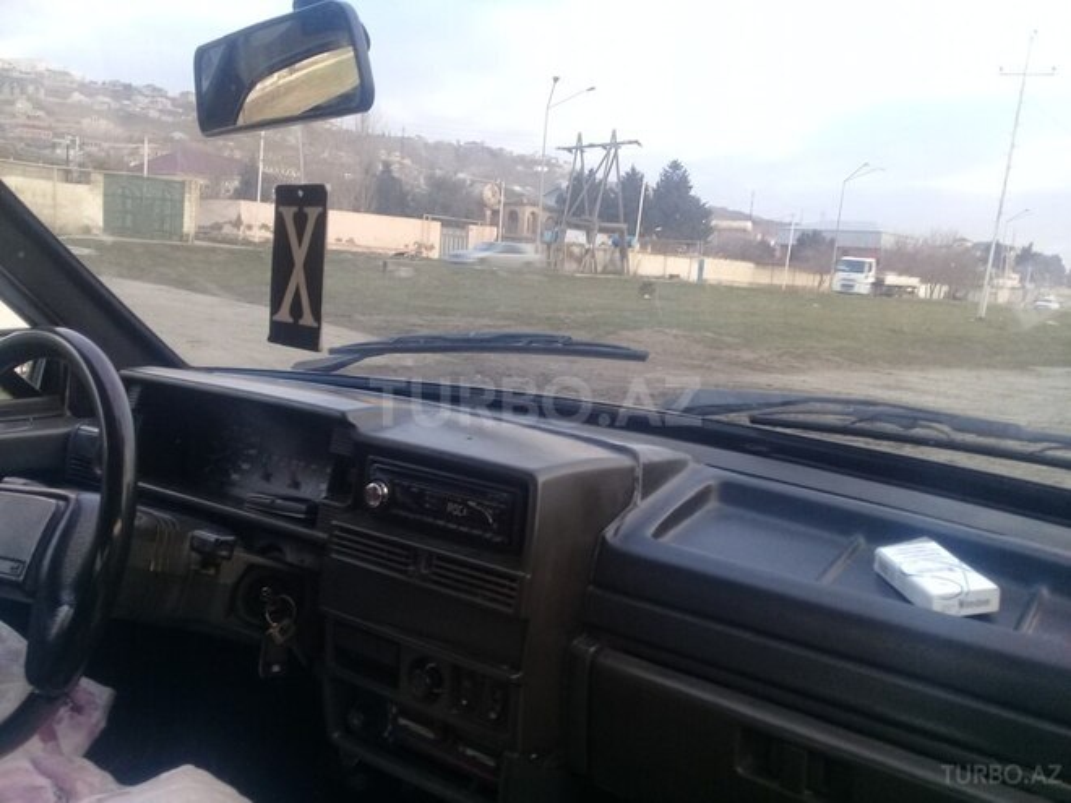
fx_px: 959
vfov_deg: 45.4
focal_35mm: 31
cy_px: 402
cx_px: 536
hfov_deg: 58.4
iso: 64
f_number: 2.2
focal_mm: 3.3
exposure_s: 1/40
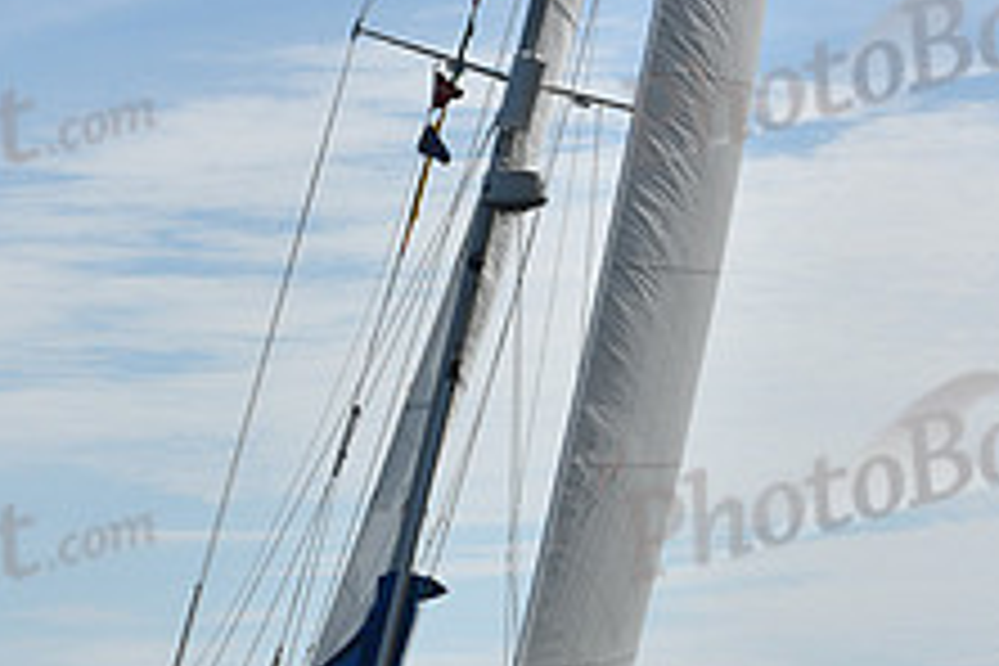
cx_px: 392
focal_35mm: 267
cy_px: 763
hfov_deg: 7.7
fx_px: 7409
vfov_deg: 5.1
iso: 320
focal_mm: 102
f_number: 13
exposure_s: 1/1000
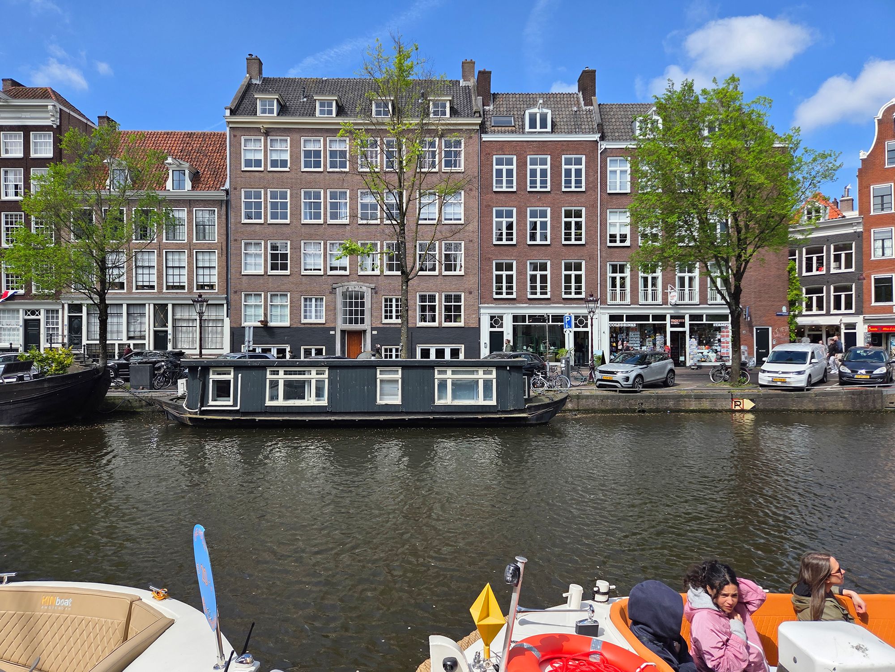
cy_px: 336
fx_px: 595
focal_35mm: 23
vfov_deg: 58.9
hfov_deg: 73.9
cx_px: 448
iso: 80
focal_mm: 5.4
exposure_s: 1/3657
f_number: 1.8
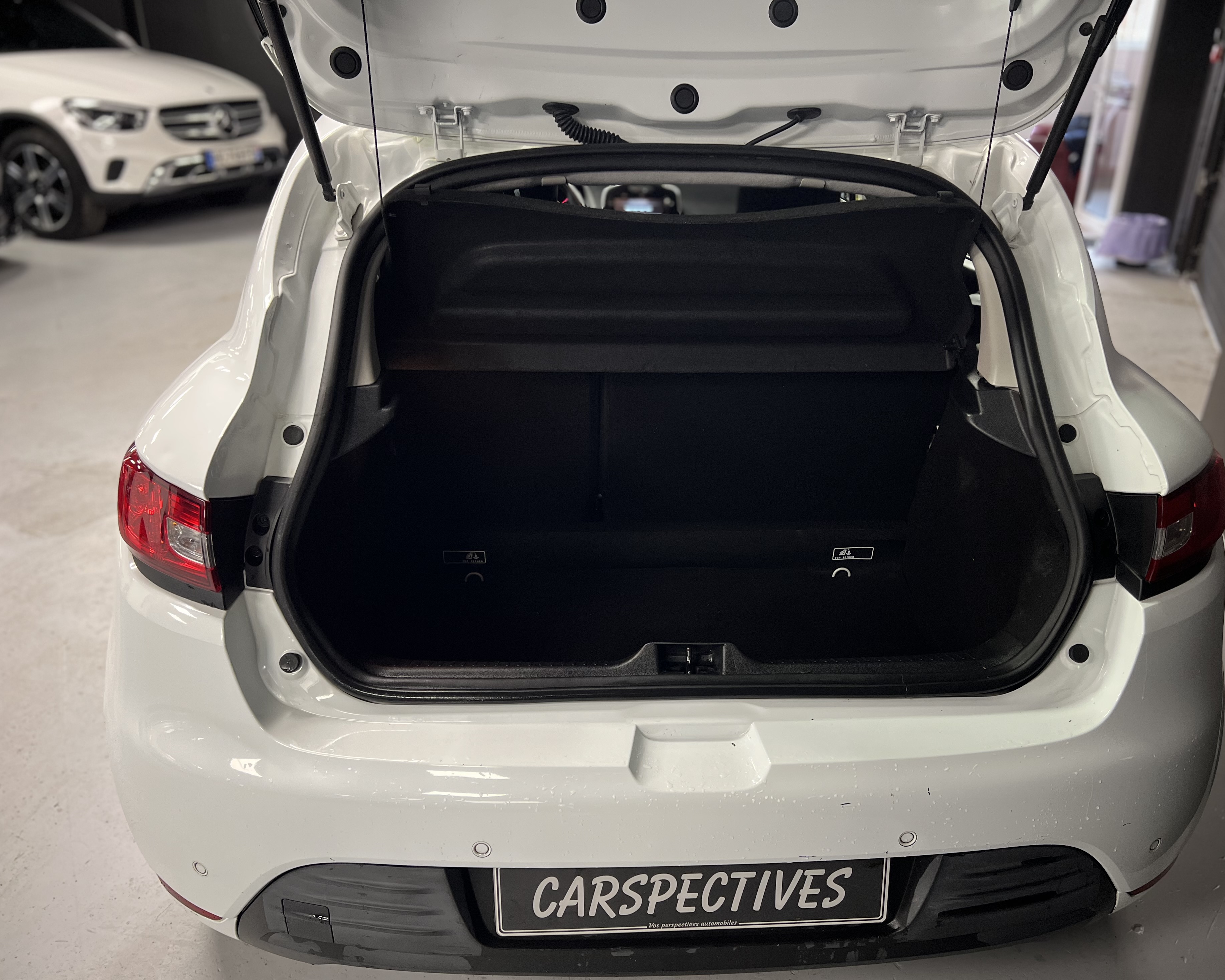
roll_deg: -1.4
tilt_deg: -26.4
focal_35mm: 28
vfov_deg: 51.5
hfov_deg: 62.1
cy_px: 501
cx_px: 653
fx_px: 1015
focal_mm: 5.7
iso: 160
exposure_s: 1/50
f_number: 1.5
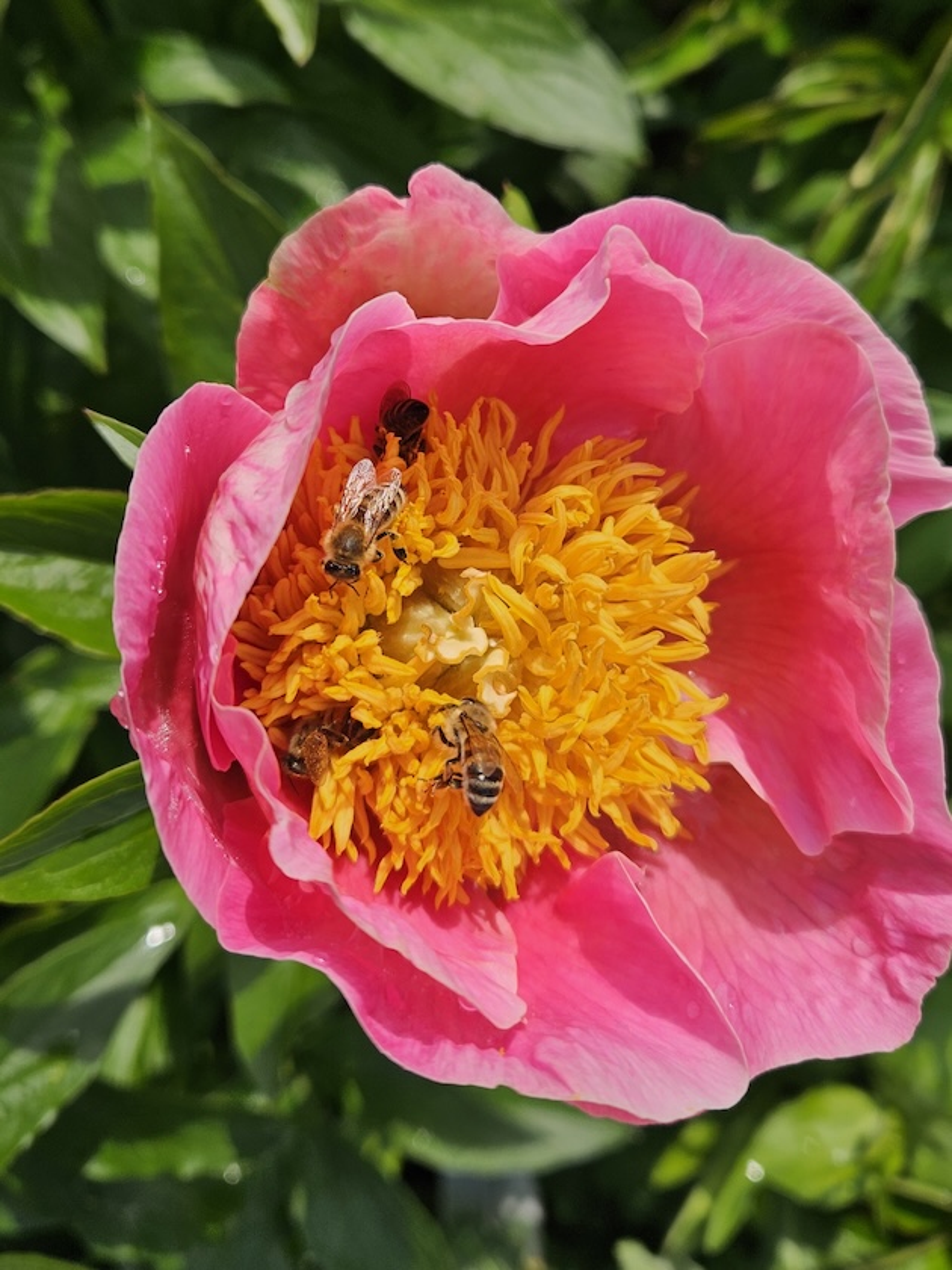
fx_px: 843
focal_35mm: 23
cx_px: 476
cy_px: 635
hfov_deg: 58.9
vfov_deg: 73.9
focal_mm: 5.4
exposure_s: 1/1704
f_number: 1.8
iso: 25
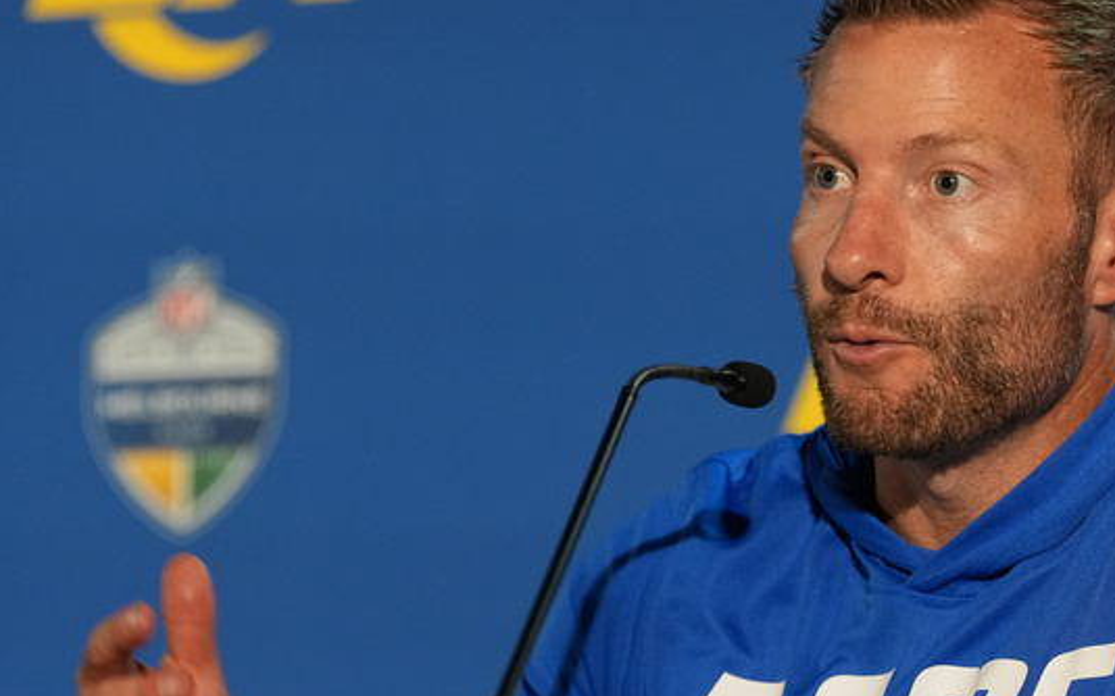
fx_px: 8293
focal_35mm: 273
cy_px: 477
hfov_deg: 7.7
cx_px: 729
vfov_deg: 4.8
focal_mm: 140
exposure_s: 1/200
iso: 2500
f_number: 2.8
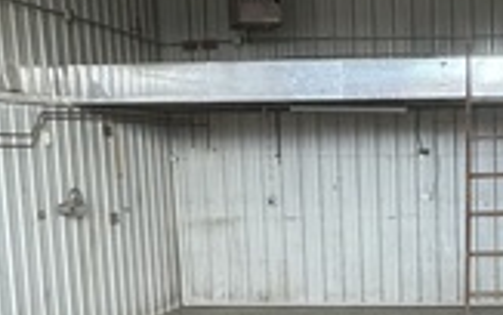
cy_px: 296
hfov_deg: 26.7
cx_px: 497
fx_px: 1001
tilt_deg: -9.3
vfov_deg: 17.5
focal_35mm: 73
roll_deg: +1.7
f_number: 2.2
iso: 64
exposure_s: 1/99
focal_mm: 2.22
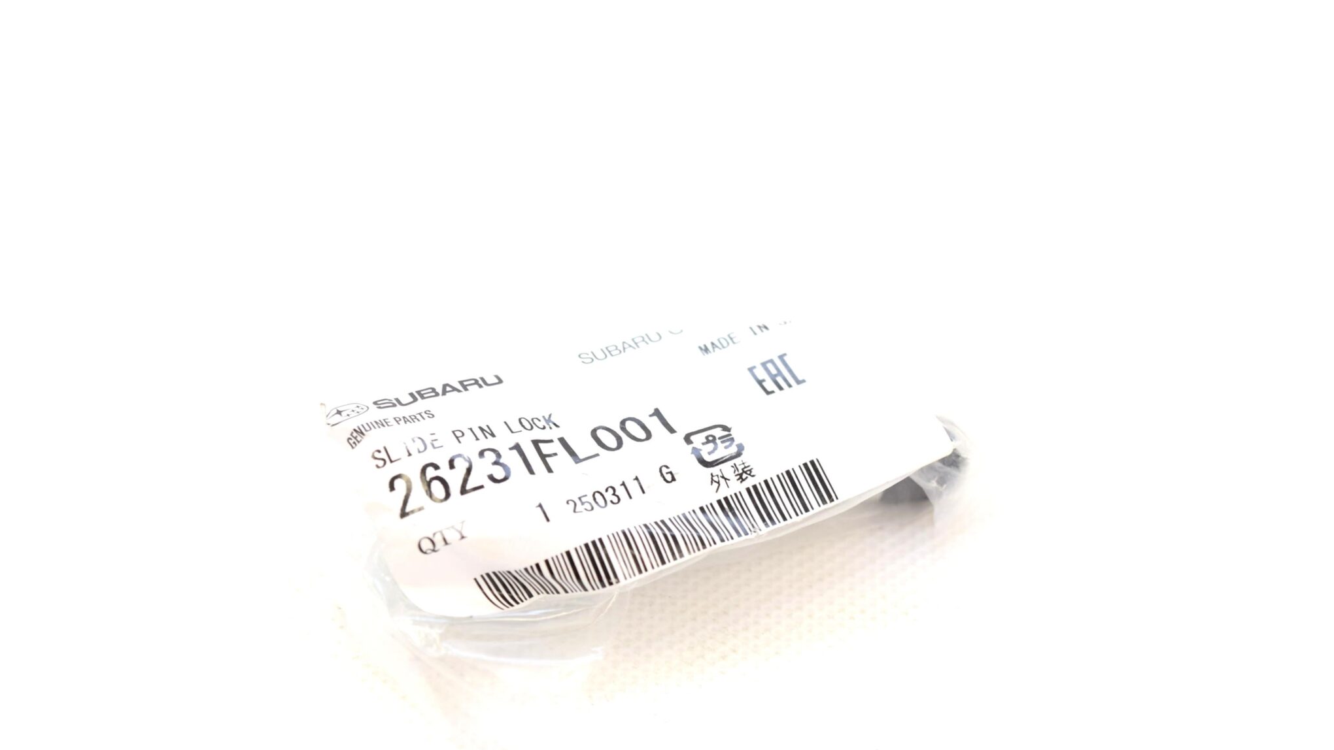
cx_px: 666
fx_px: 2795
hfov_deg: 26.8
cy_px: 419
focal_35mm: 79
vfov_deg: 15.3
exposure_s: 1/125
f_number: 5.6
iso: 400
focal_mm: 50
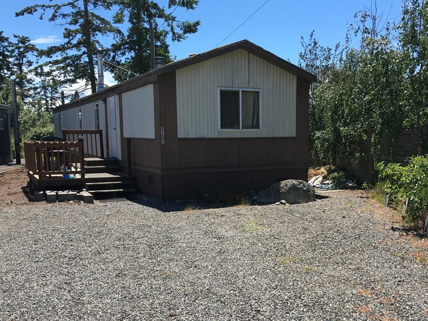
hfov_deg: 48.8
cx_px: 244
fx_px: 470
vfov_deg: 37.5
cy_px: 202
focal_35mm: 38
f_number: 2.2
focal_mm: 4.15
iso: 25
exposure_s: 1/1326
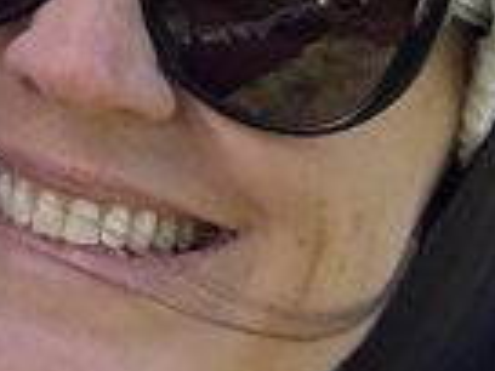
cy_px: -647
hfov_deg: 8.8
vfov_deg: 6.8
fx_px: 2903
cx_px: -713
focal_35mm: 203
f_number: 1.9
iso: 25
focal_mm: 2.69
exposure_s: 1/254
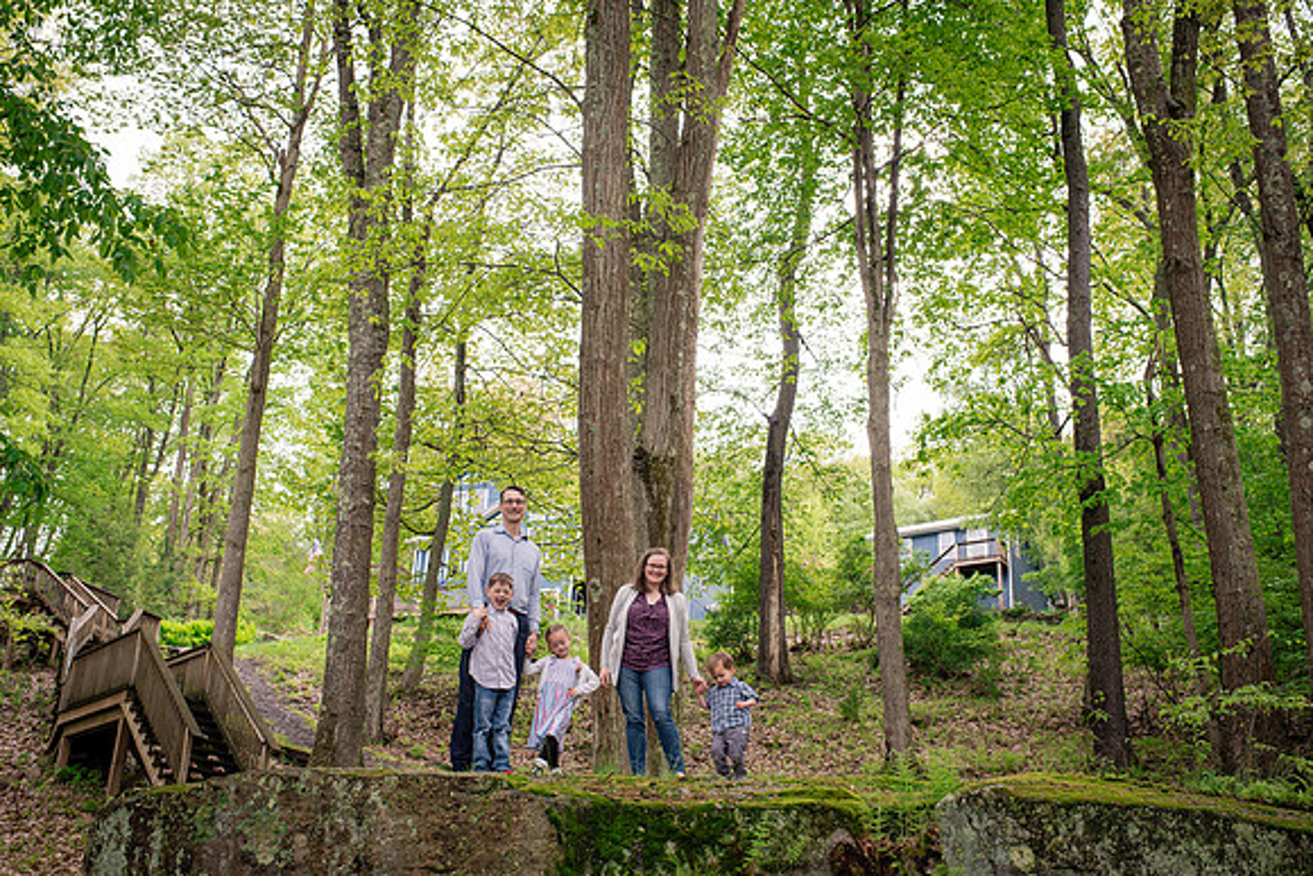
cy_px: 438
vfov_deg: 37.1
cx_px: 656
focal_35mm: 36
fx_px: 1306
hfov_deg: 53.4
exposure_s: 1/400
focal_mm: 35
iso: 800
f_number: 6.3
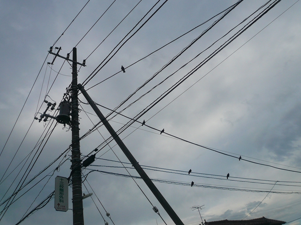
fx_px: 252
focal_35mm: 29
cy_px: 109
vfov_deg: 48.2
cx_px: 152
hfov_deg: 61.7
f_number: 8
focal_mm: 4.6
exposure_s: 1/200
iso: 100
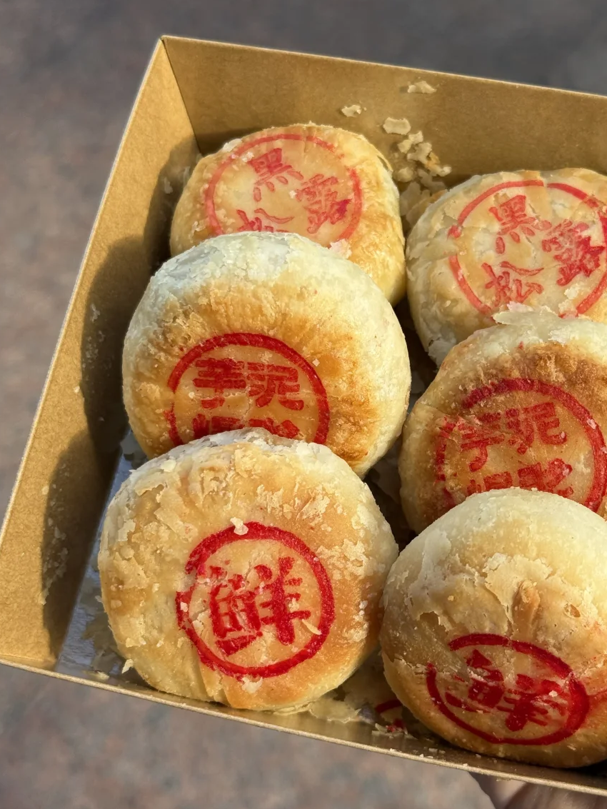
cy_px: 410
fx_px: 1426
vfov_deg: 31.7
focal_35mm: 61
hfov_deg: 24.0
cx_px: 381
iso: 64
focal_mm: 6.76
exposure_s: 1/333
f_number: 1.78
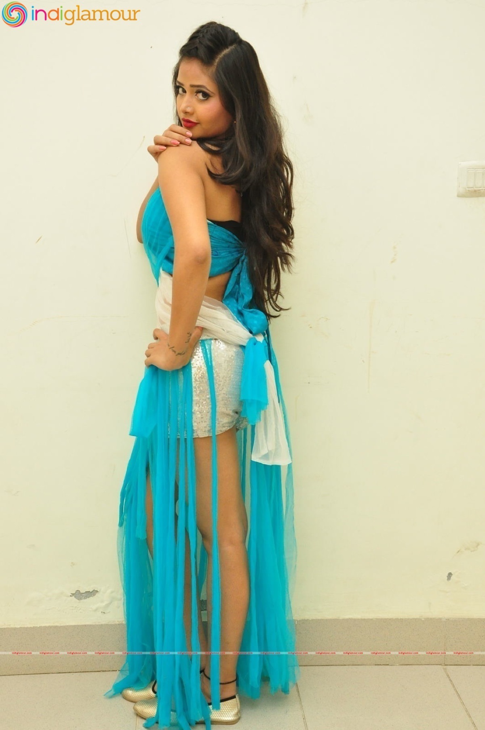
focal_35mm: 57
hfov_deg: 23.7
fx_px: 1155
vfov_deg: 35.1
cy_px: 365
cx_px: 242
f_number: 8
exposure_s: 1/125
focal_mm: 38
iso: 1600
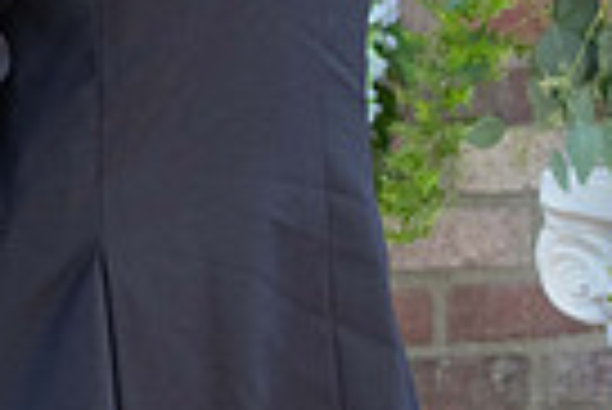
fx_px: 5956
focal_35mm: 350
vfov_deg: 3.9
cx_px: -459
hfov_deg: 5.8
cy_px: -191
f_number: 5
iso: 1250
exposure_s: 1/800
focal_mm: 75
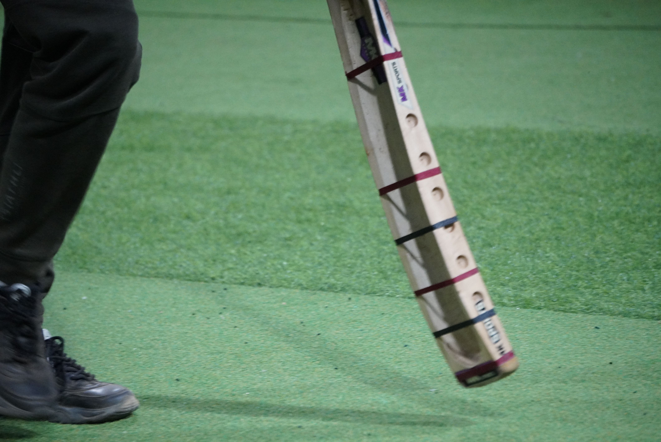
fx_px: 4216
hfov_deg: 9.0
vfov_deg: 6.0
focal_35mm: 230
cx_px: 330
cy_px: 221
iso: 6400
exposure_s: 1/200
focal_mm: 153
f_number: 5.6
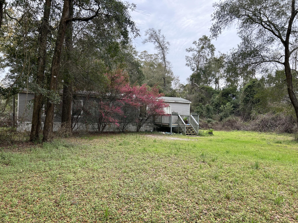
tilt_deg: +1.4
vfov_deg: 53.1
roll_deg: -1.4
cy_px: 112
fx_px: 224
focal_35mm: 26
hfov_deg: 67.3
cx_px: 149
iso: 50
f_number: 1.5
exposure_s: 1/808
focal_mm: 5.7
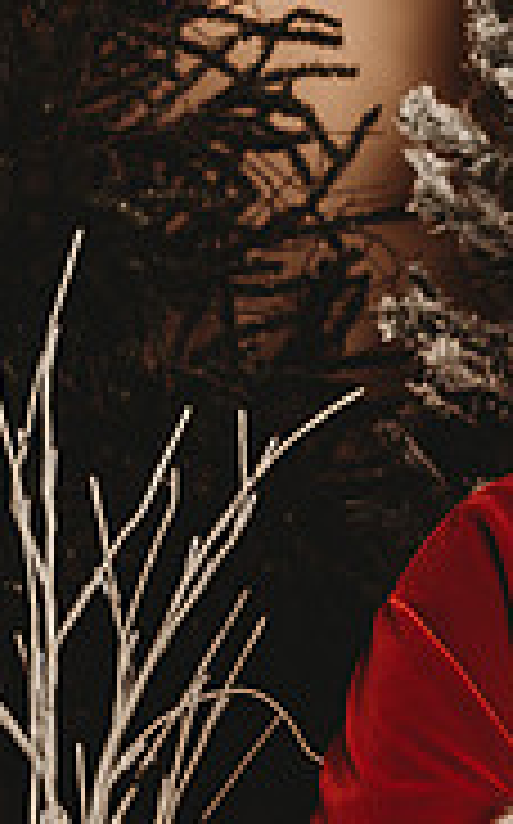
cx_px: 1004
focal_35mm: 155
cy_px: 651
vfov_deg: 13.5
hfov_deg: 8.1
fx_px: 3475
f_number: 4
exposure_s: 1/160
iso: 100
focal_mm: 48
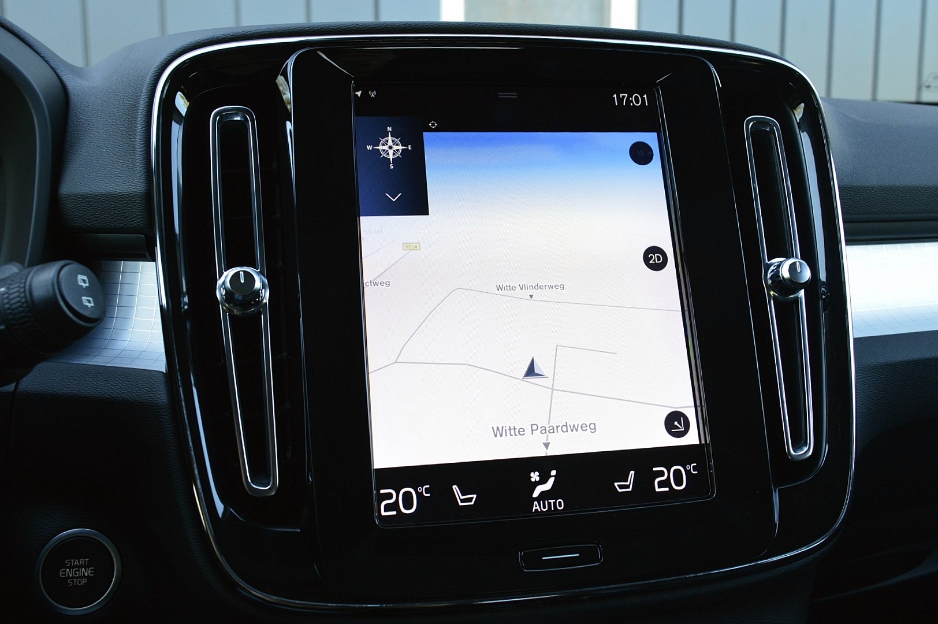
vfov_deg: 39.9
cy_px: 312
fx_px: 859
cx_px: 469
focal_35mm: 33
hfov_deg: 57.3
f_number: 7.1
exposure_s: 1/60
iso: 800
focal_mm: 22
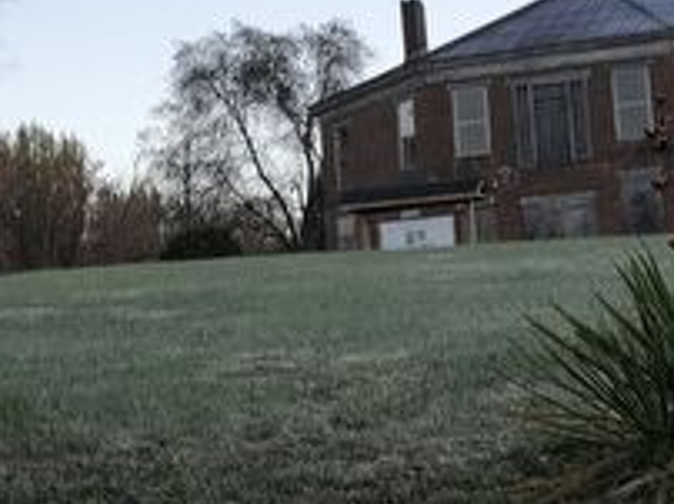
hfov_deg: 17.5
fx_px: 2159
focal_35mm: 111
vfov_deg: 13.3
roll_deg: -0.2
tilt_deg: +9.8
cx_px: 80
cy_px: 130
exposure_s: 1/100
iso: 20
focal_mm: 4
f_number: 1.8
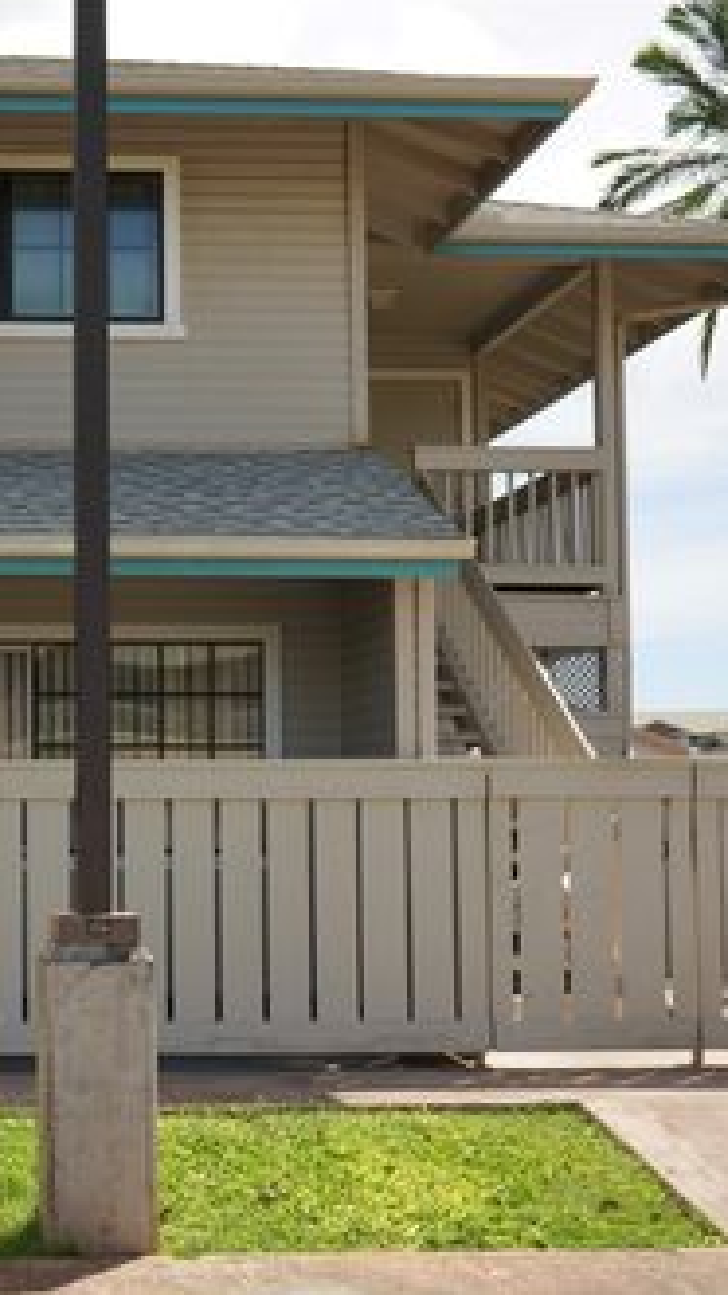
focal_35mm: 57
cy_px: 648
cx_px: -27
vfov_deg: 36.6
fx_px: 1958
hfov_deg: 20.3
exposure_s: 1/1600
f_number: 4
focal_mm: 36
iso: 250
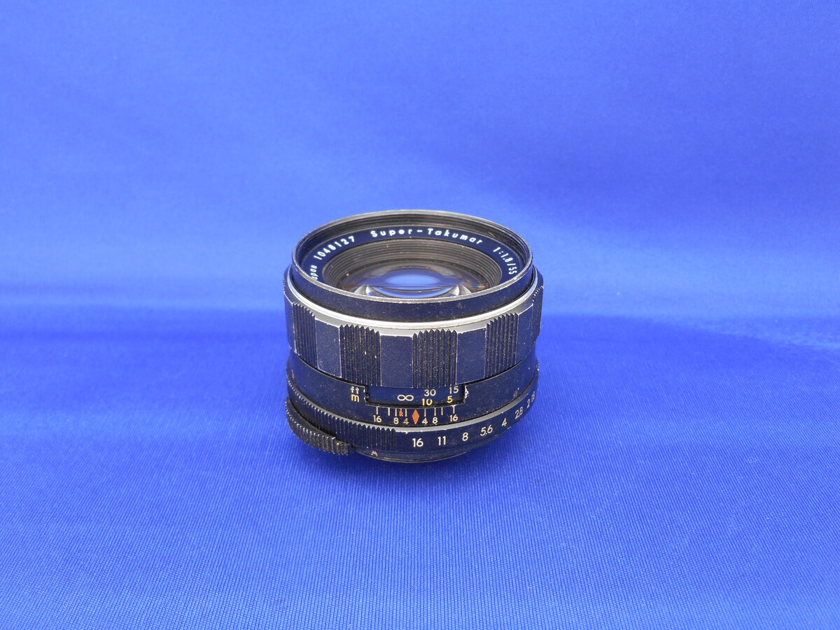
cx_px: 420
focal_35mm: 35
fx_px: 849
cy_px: 315
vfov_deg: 40.7
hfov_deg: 52.6
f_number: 3.7
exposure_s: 1/1.3
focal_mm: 6.3
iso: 80
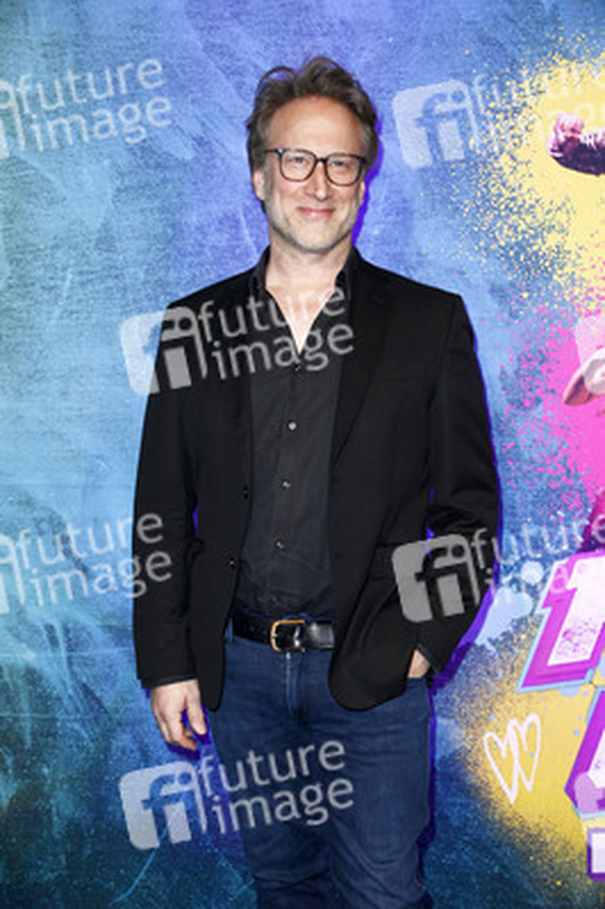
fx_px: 1414
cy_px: 454
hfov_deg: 24.2
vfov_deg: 35.7
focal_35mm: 56
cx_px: 302
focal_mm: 56
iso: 1250
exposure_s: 1/250
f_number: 5
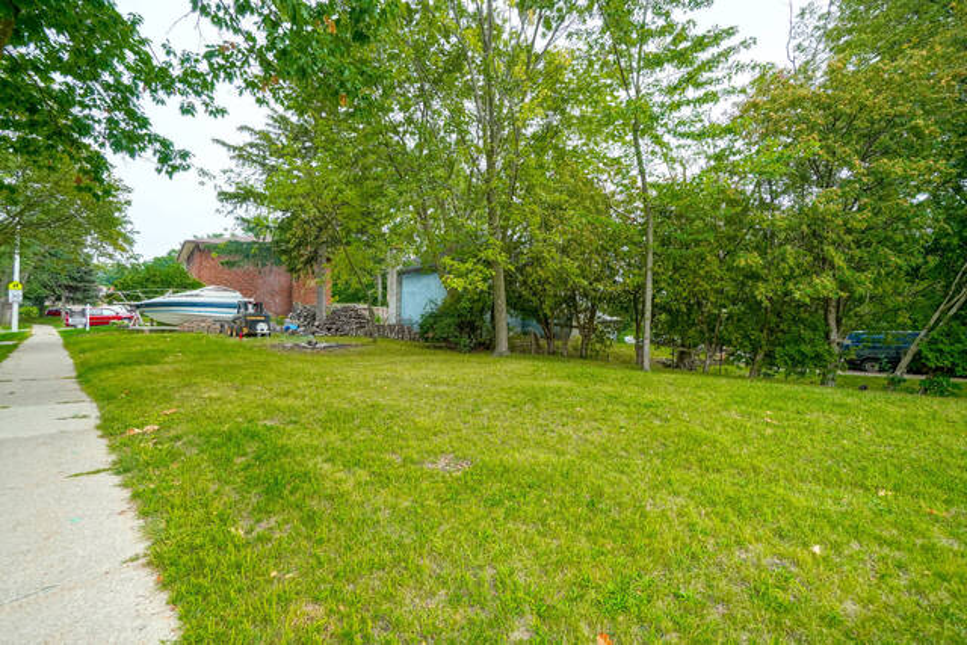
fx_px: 403
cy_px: 322
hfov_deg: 100.4
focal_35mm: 15
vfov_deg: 77.4
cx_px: 484
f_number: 7.1
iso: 1250
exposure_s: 1/800
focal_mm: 10
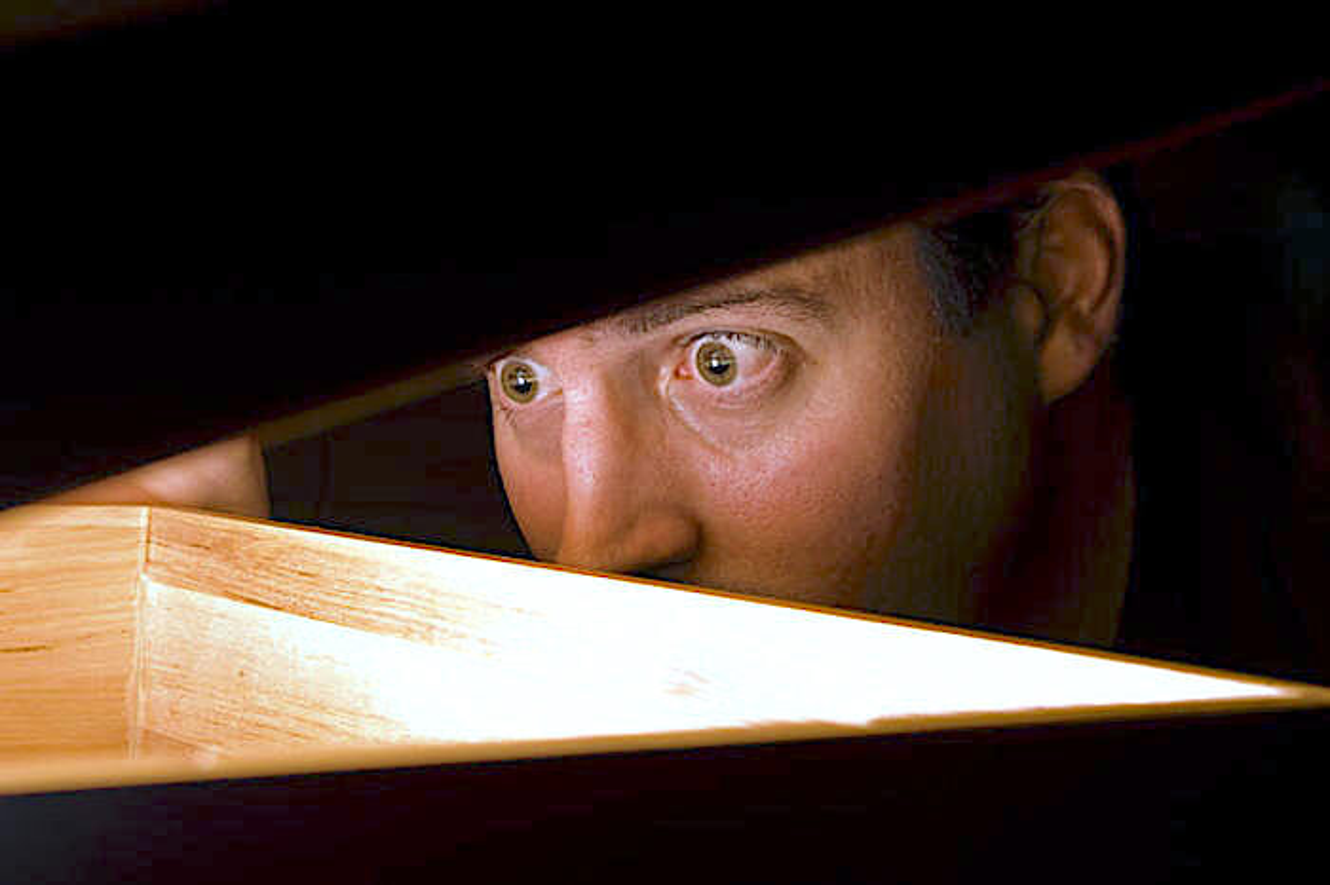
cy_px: 442
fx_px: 2769
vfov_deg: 18.2
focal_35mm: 75
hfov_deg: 27.0
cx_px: 665
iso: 200
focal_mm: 50
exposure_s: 1/60
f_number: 9.5
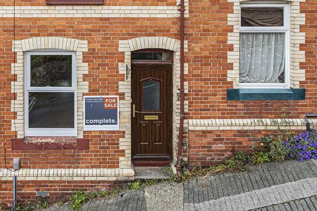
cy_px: 39
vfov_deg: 42.8
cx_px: 113
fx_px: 255
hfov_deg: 62.5
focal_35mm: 29
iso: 100
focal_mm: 16
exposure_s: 1/60
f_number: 8
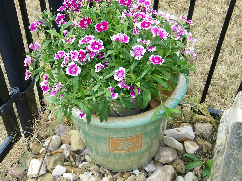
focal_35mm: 53
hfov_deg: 36.2
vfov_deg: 27.5
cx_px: 121
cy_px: 90
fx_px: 371
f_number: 4
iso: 80
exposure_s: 1/200
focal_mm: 9.4
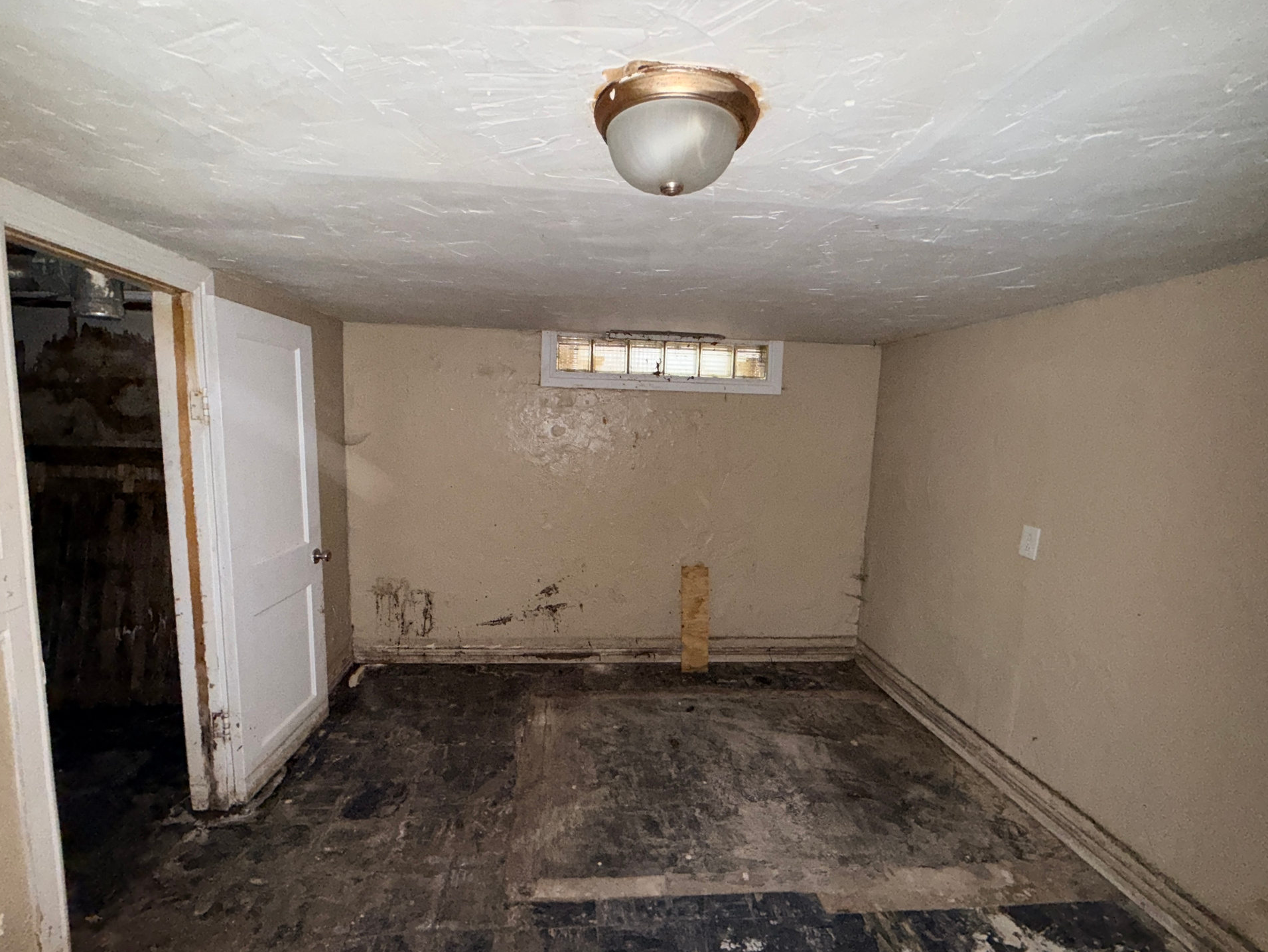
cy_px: 492
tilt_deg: -6.8
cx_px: 622
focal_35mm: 15
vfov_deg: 81.7
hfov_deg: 98.1
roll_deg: +0.4
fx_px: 550
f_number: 2.2
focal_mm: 2.22
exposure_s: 1/22
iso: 320
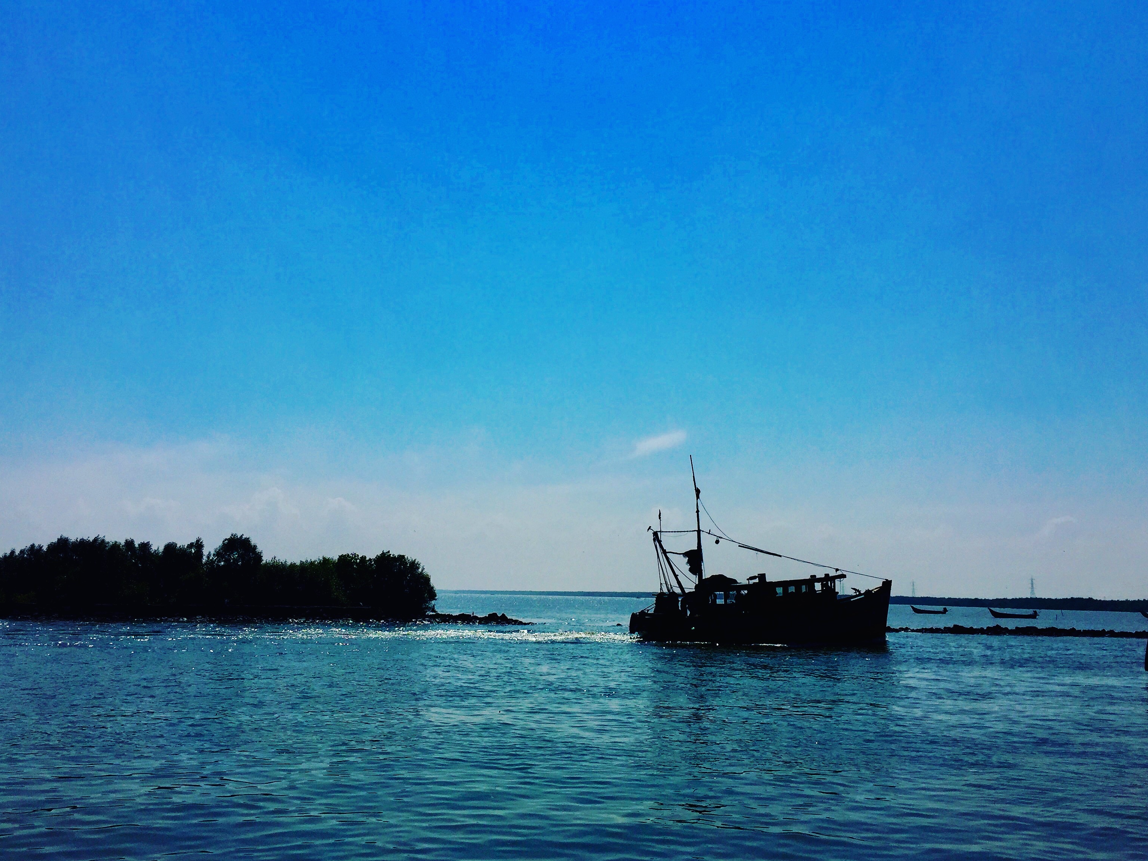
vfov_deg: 45.4
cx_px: 582
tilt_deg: +9.7
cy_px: 430
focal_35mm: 31
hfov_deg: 58.4
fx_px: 1028
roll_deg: -2.0
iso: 32
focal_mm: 4.15
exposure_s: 1/9901
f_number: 2.2
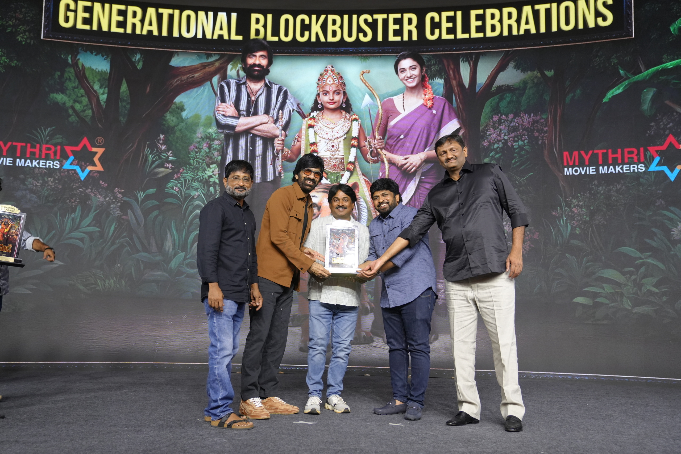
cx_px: 340
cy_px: 227
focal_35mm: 36
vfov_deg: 36.9
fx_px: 681
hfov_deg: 53.1
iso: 1600
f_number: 3.5
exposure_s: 1/160
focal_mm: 36
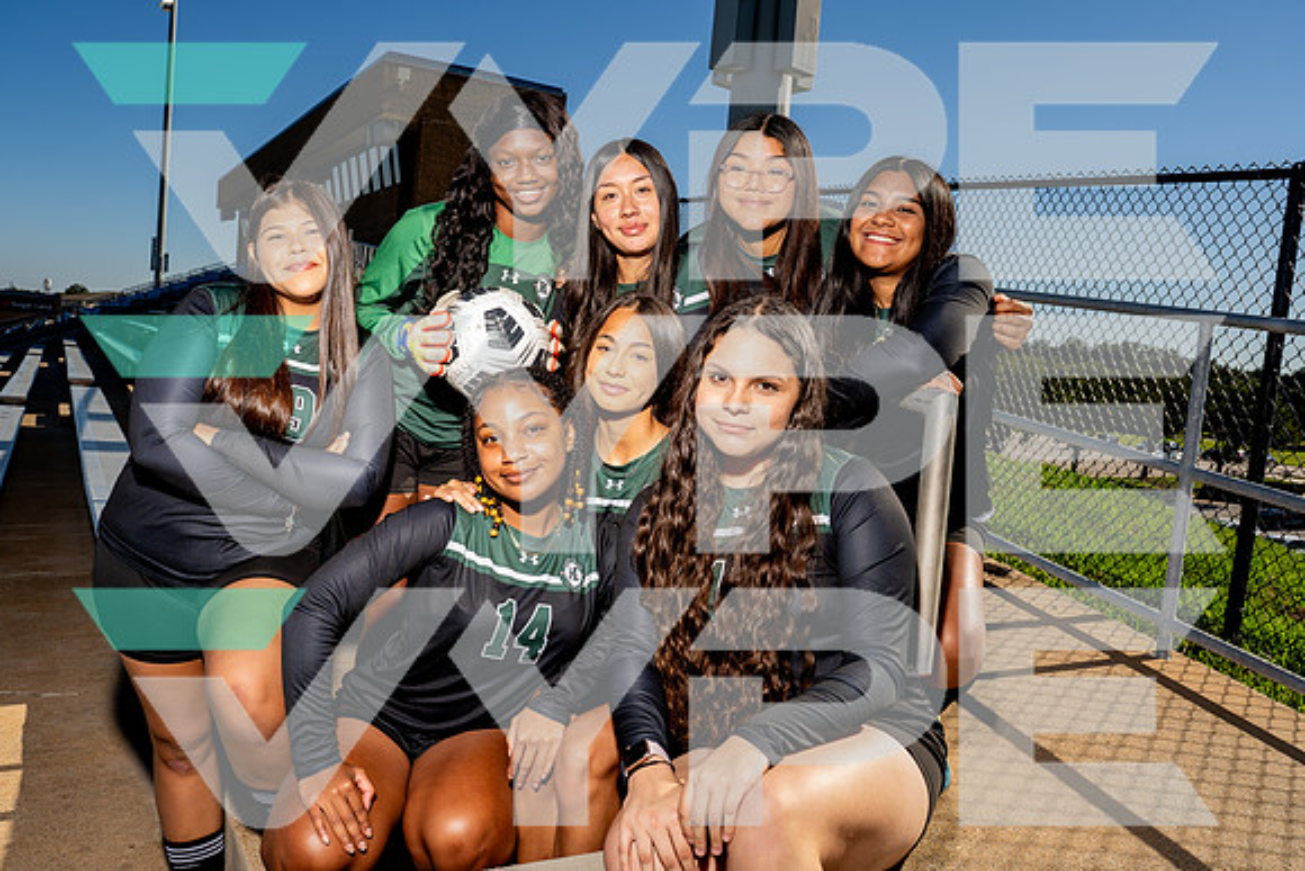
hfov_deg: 65.5
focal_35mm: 28
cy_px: 436
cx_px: 652
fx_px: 1015
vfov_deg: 46.4
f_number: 8
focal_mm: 28
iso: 100
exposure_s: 1/250
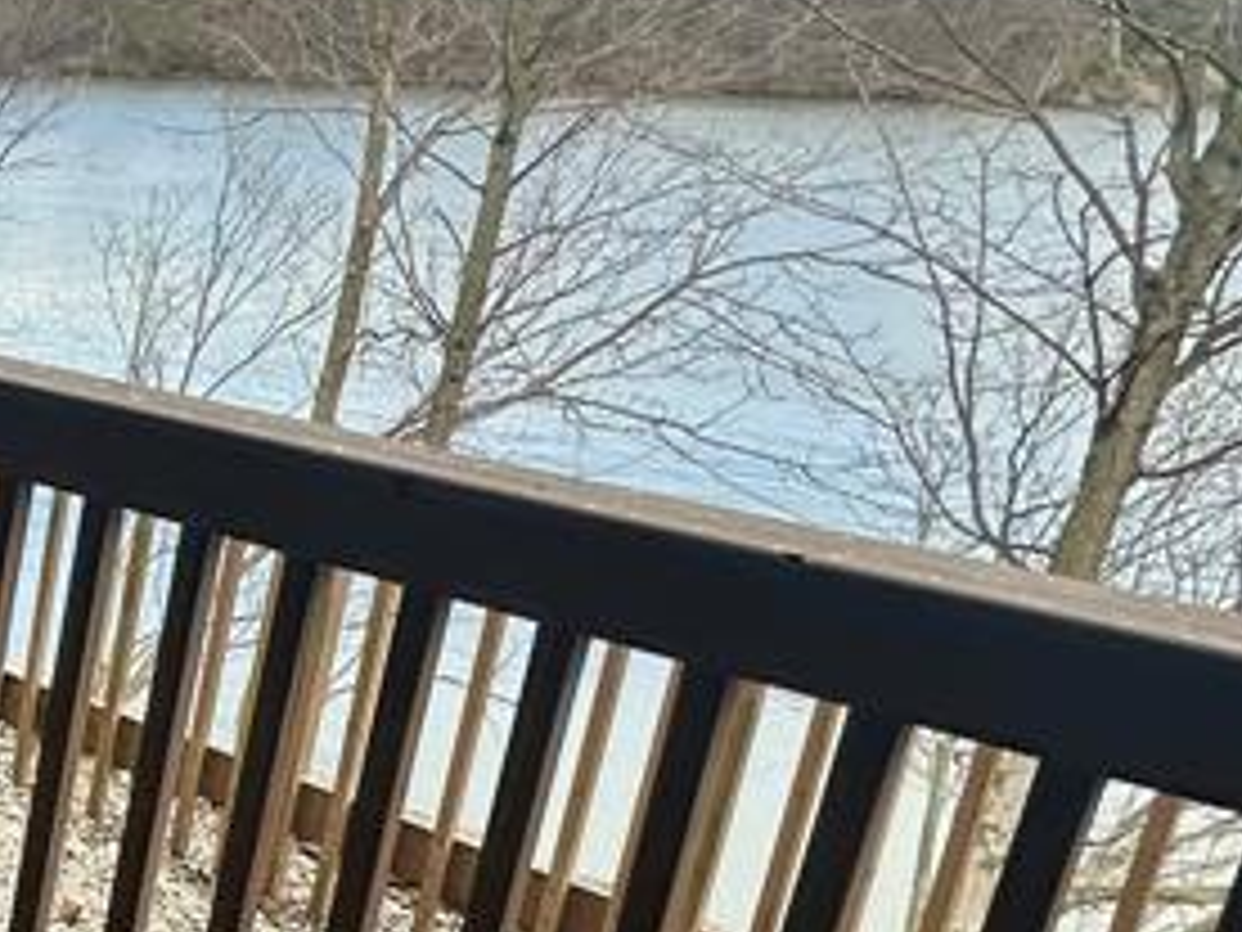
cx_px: -738
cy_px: 581
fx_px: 1866
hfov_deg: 25.1
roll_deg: -0.9
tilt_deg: -18.0
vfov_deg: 27.9
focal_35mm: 52
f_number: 2.2
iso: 40
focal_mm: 2.22
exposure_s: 1/338
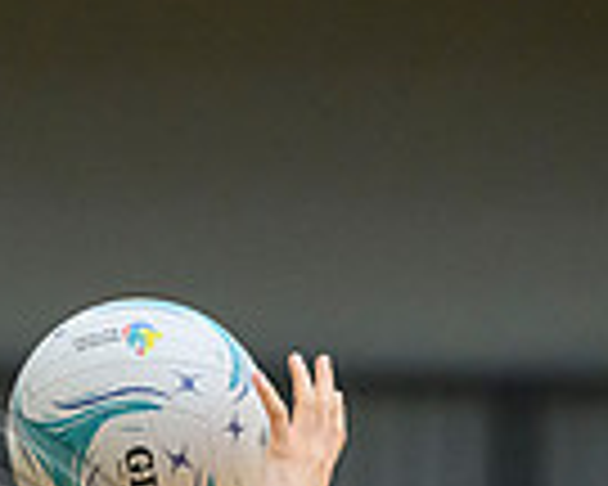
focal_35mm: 824
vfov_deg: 1.9
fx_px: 14827
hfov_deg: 2.3
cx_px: 57
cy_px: 814
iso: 6400
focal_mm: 175
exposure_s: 1/1000
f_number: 3.5
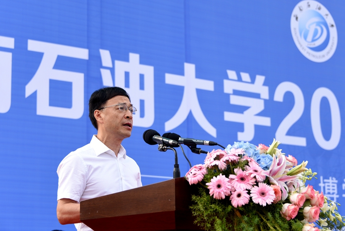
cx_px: 172
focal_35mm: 72
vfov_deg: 19.0
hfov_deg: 28.1
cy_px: 116
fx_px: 690
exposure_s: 1/250
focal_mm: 72
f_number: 5
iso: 100
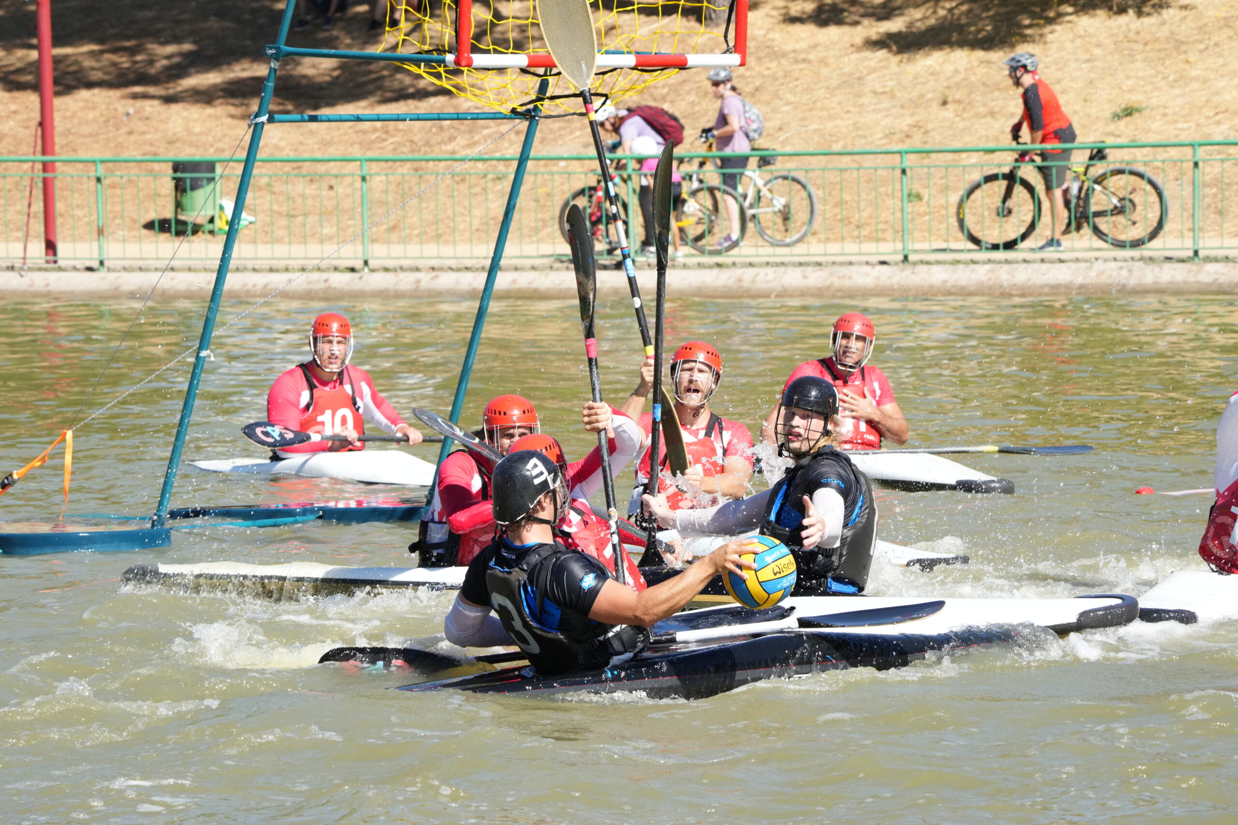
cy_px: 412
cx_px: 619
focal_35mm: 200
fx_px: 6878
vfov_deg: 6.9
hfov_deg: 10.3
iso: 800
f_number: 11
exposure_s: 1/640
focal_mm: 200
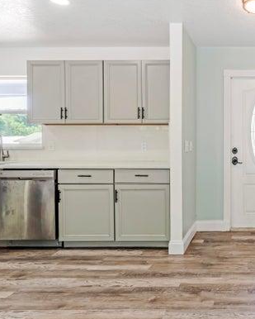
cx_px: 253
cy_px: 153
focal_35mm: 29
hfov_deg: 43.3
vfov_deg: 60.6
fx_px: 272
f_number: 9
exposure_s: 1/250
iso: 200
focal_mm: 11
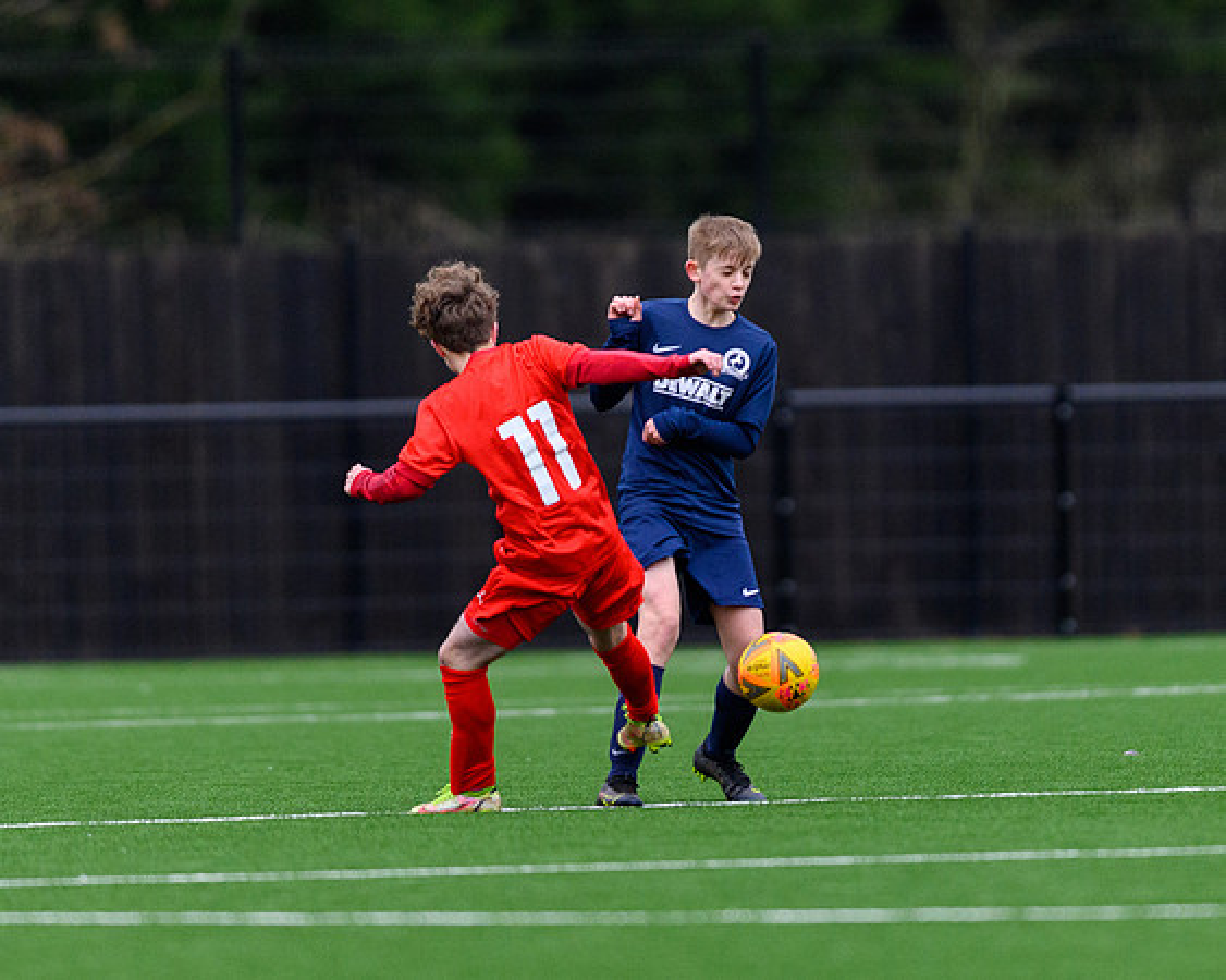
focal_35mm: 685
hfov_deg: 2.8
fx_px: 24841
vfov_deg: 2.3
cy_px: 587
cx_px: 706
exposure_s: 1/2000
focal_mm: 400
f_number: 2.8
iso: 3200
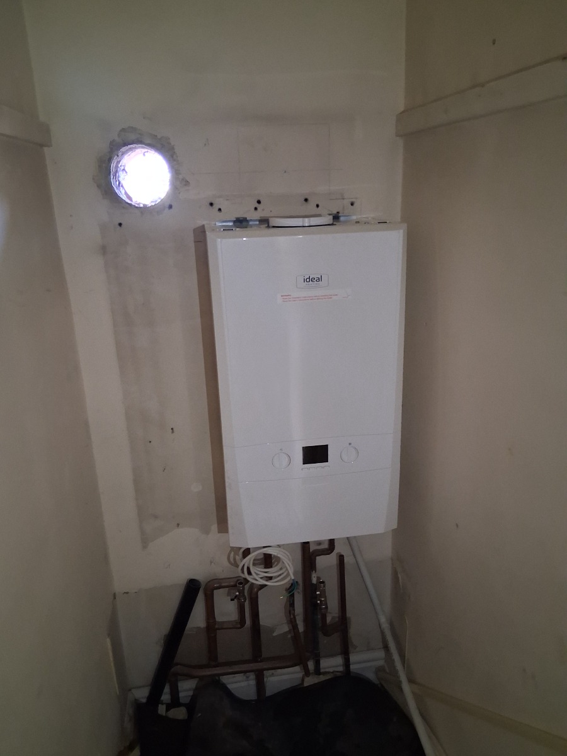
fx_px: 568
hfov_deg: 53.1
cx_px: 284
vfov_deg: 67.3
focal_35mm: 26
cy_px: 378
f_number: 1.8
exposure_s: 1/25
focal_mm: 3.98
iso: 800
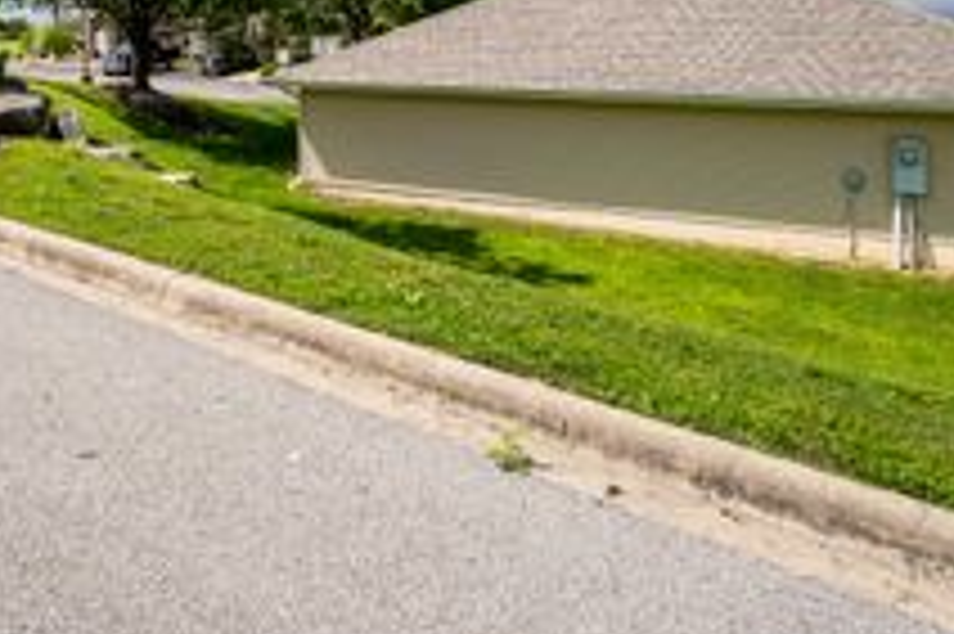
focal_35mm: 33
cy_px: 11
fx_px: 874
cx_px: 216
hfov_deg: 54.1
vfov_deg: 36.2
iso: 100
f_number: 9
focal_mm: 14
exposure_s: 1/320
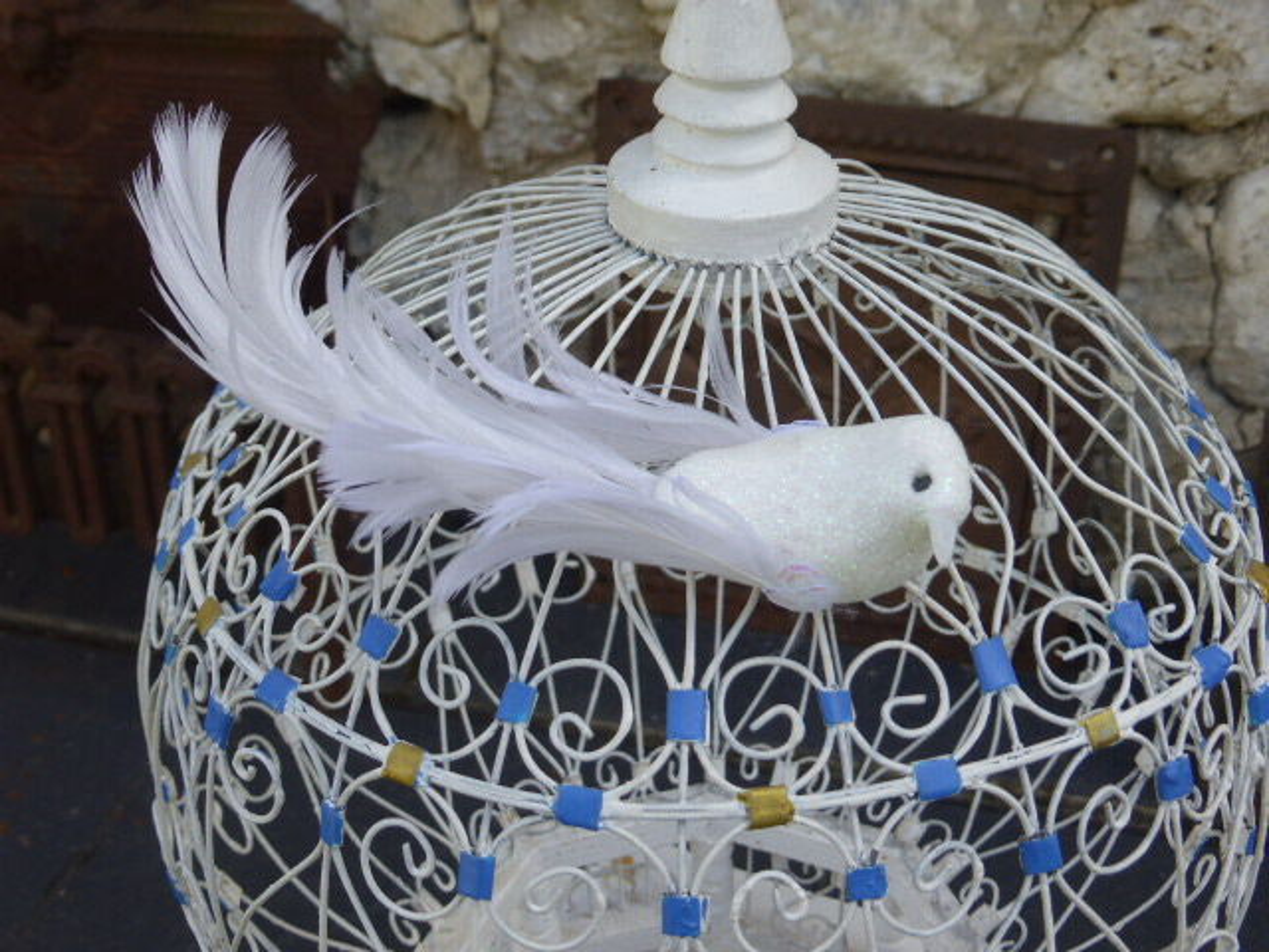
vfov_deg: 29.7
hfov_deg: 38.9
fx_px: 1796
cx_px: 634
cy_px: 476
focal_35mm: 49
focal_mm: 8.5
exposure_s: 1/250
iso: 125
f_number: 4.2
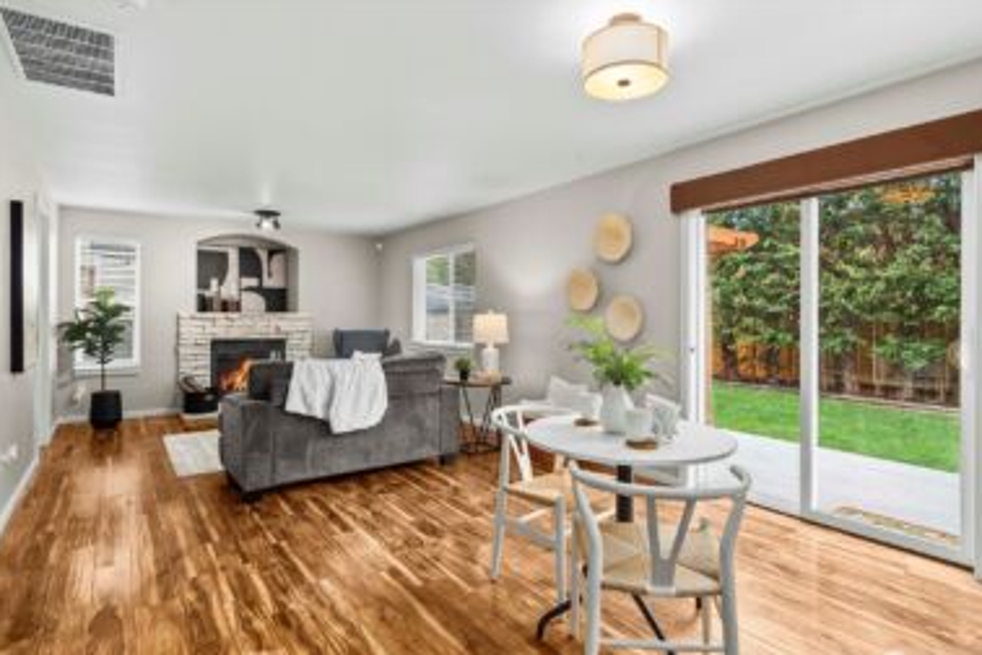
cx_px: 509
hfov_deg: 90.0
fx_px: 491
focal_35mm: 18
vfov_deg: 67.4
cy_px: 342
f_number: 7.1
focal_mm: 17
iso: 1000
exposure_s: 1/8
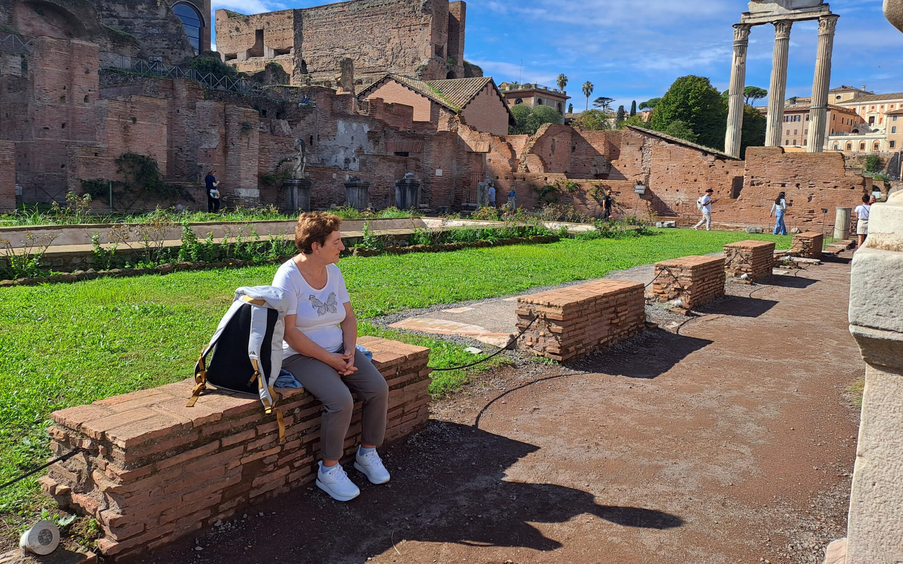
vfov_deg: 45.9
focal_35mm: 27
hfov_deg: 68.4
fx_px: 664
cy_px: 248
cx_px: 458
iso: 32
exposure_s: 1/1361
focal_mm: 4.65
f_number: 1.8
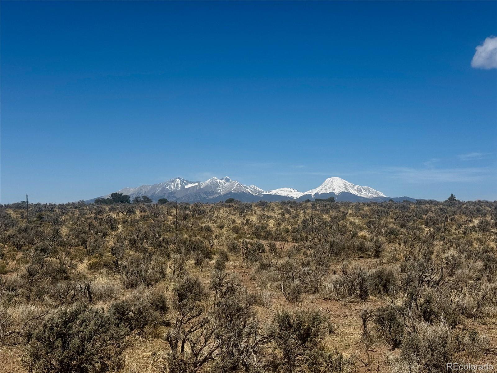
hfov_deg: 39.7
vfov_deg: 30.3
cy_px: 186
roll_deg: -0.7
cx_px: 248
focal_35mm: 48
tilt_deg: +2.5
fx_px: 689
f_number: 1.78
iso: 64
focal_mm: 6.76
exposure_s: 1/6410
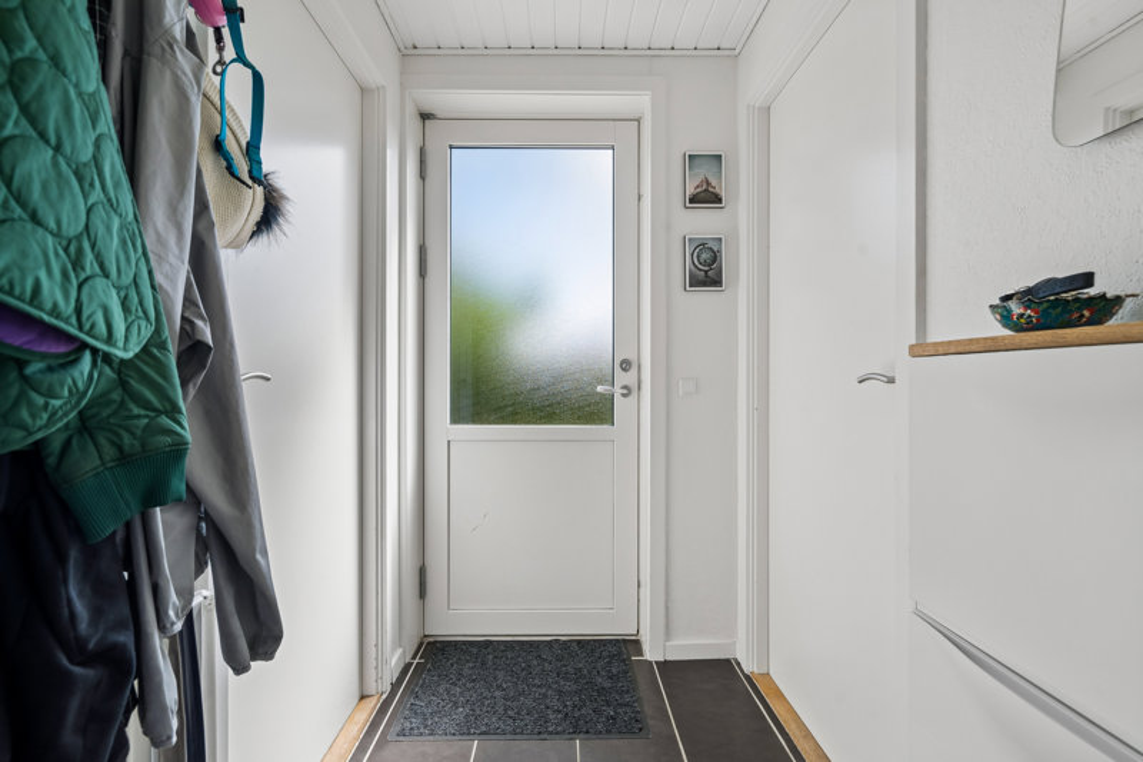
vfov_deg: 73.7
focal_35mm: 16
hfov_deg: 96.7
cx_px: 572
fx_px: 508
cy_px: 381
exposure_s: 1/320
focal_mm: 16
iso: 400
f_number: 8
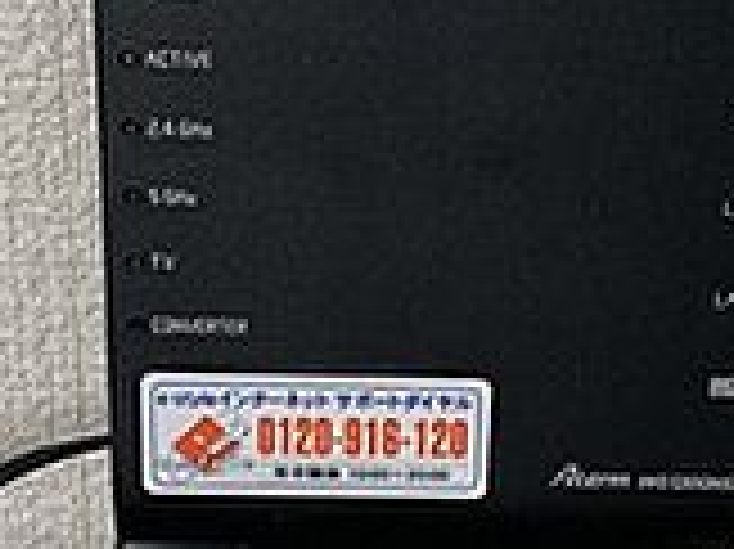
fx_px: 2161
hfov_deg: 19.3
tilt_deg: -26.7
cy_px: 279
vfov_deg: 14.5
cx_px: 360
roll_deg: -0.2
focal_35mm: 102
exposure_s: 1/231
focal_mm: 4.25
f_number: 1.8
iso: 25
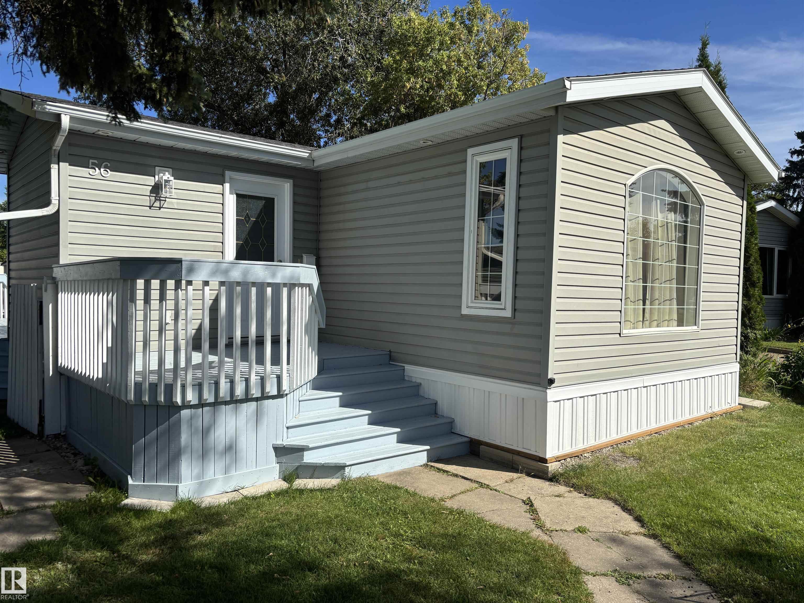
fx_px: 604
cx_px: 402
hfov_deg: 67.3
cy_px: 302
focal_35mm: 26
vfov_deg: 53.1
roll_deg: -1.2
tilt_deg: -2.1
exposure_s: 1/4854
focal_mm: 5.96
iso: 50
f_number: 1.6
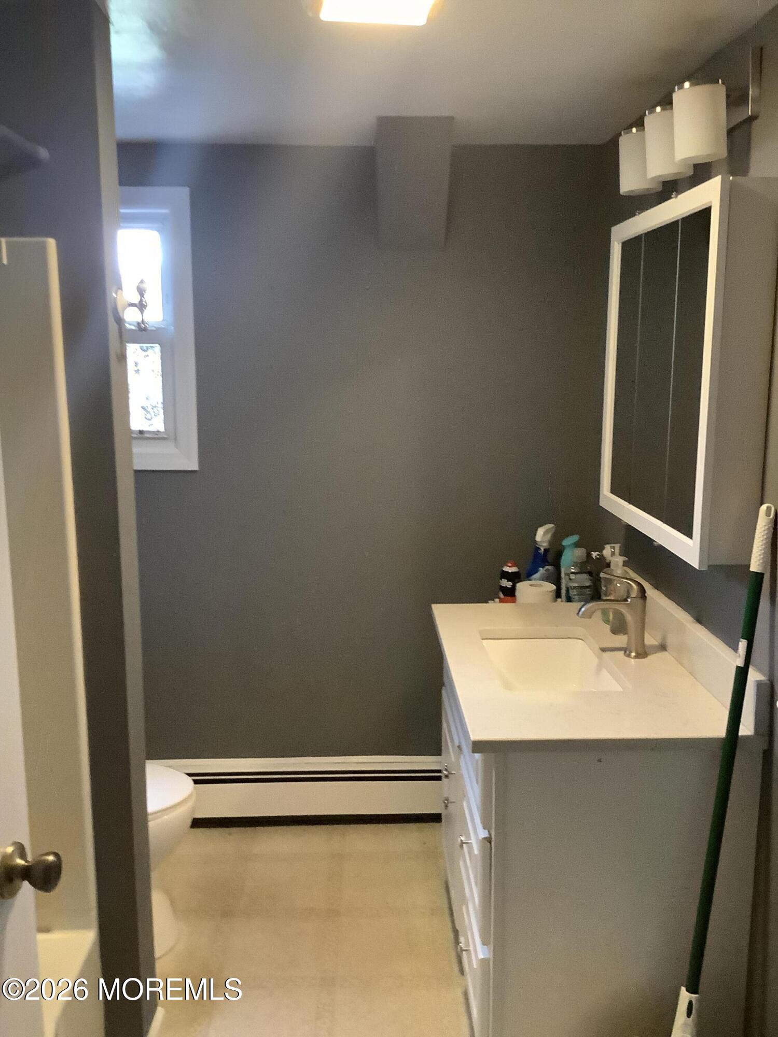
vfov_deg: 58.4
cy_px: 518
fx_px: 929
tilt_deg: -7.2
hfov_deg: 45.4
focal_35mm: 31
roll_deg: +0.5
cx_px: 389
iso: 500
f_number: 2.4
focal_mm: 3.3
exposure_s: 1/30
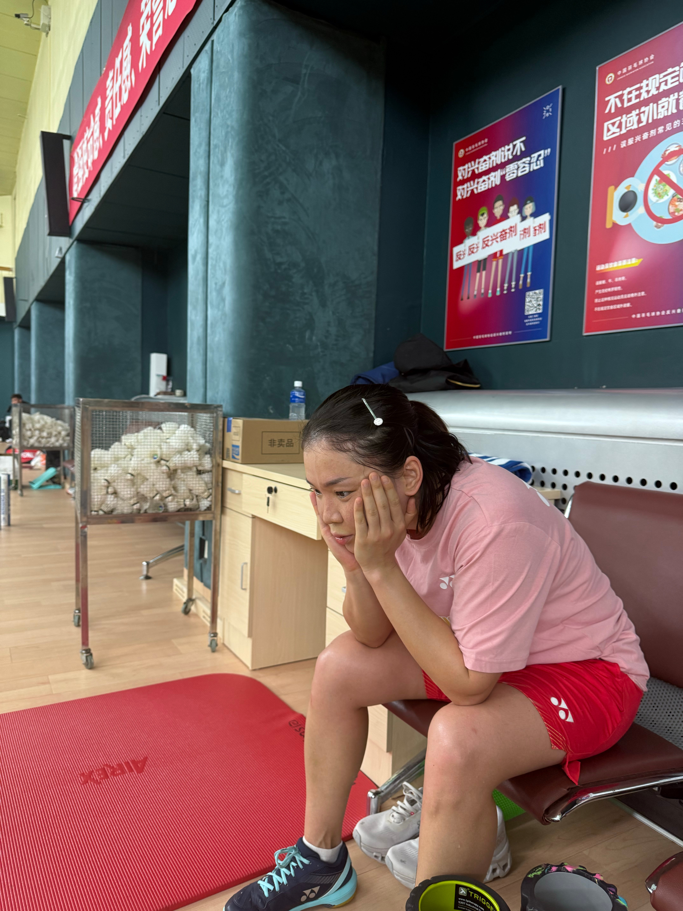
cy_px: 456
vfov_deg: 71.6
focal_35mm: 24
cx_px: 342
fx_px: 631
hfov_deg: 56.8
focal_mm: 6.76
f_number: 1.78
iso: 200
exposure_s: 1/100
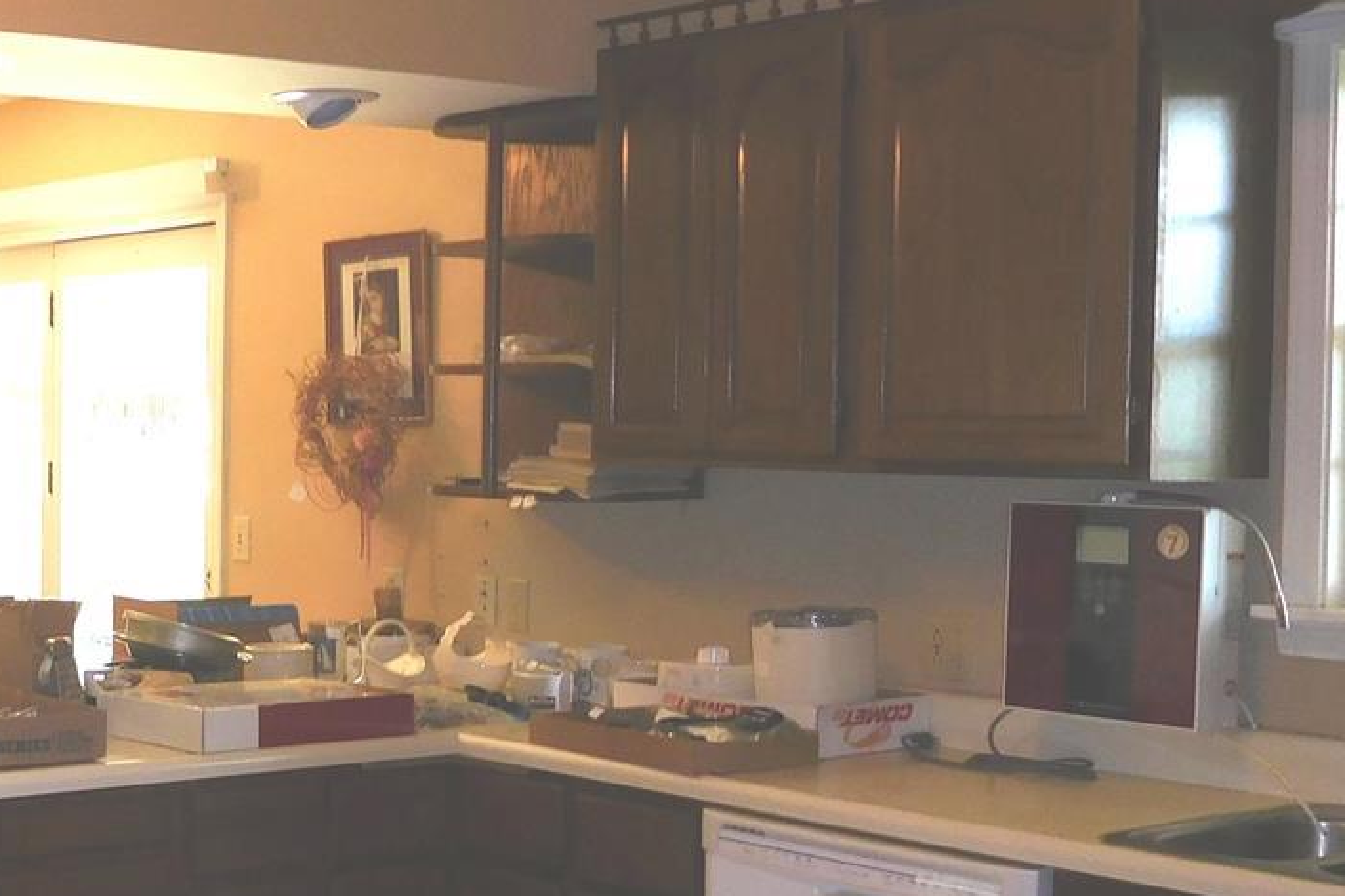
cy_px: 503
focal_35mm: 59
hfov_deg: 31.7
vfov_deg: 23.0
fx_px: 2204
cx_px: 48
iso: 125
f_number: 3.4
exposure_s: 1/30
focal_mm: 4.5
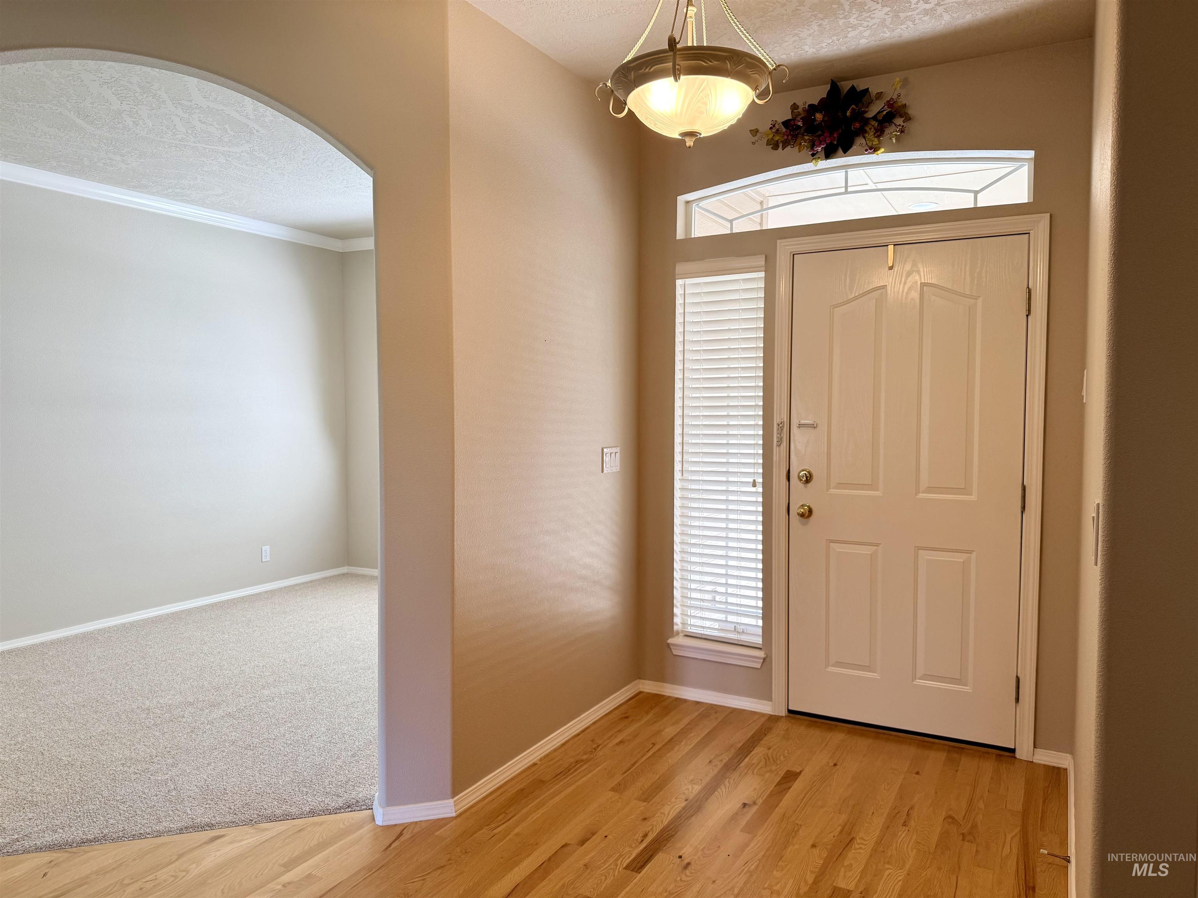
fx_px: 831
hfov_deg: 71.6
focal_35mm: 24
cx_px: 599
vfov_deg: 56.8
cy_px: 449
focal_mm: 6.76
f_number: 1.78
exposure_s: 1/120
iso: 100
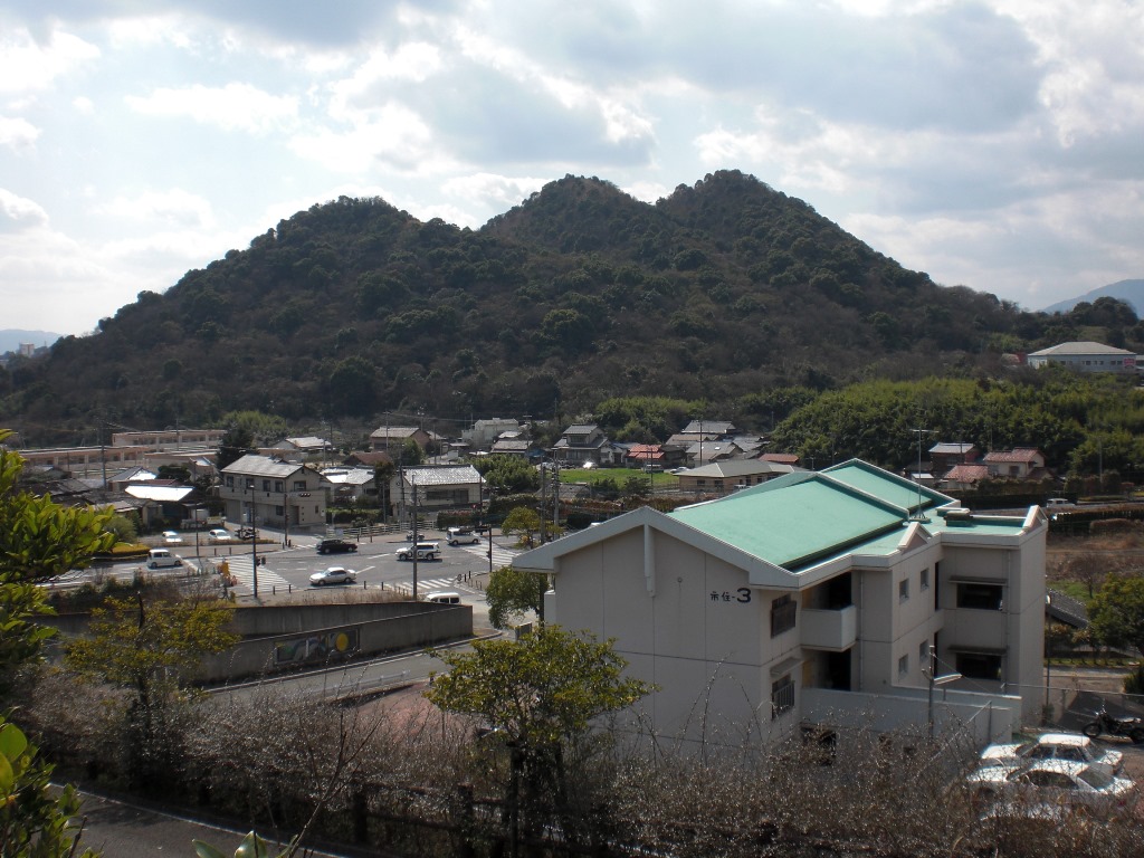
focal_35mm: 38
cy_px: 429
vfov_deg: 37.7
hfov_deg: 49.0
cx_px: 572
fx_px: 1256
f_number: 5.6
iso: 64
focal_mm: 6.3
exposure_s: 1/400
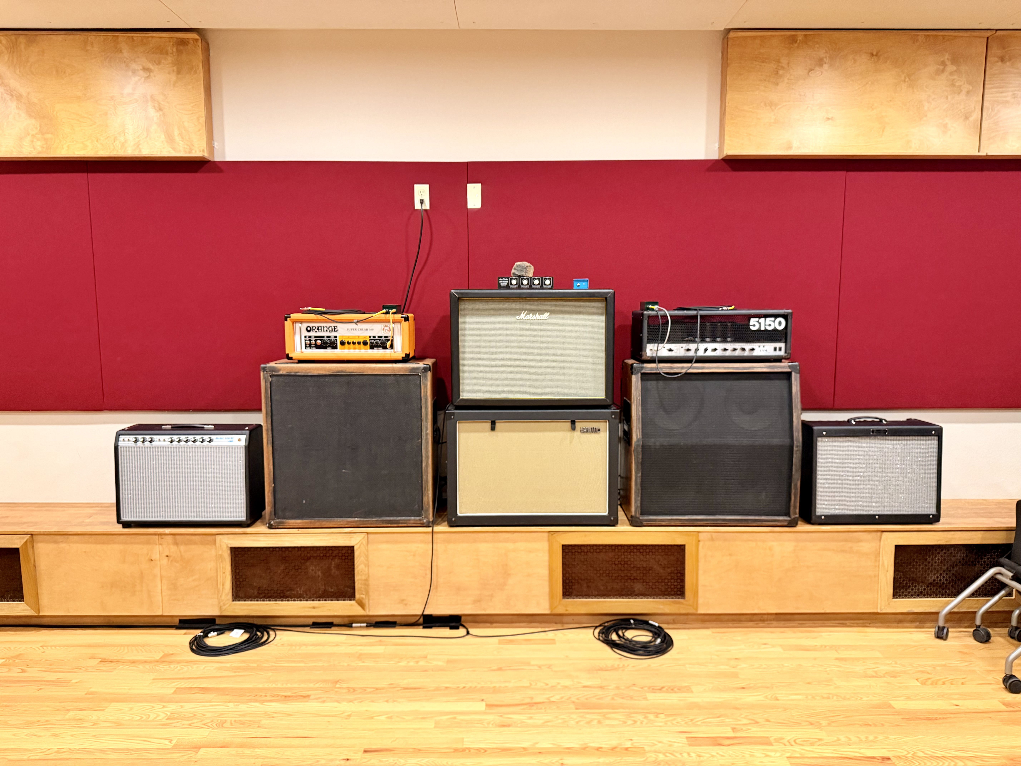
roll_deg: +0.5
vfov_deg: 56.8
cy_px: 383
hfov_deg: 71.6
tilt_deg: -7.2
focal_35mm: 24
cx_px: 510
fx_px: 708
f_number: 1.78
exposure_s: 1/60
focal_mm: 6.76
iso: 500
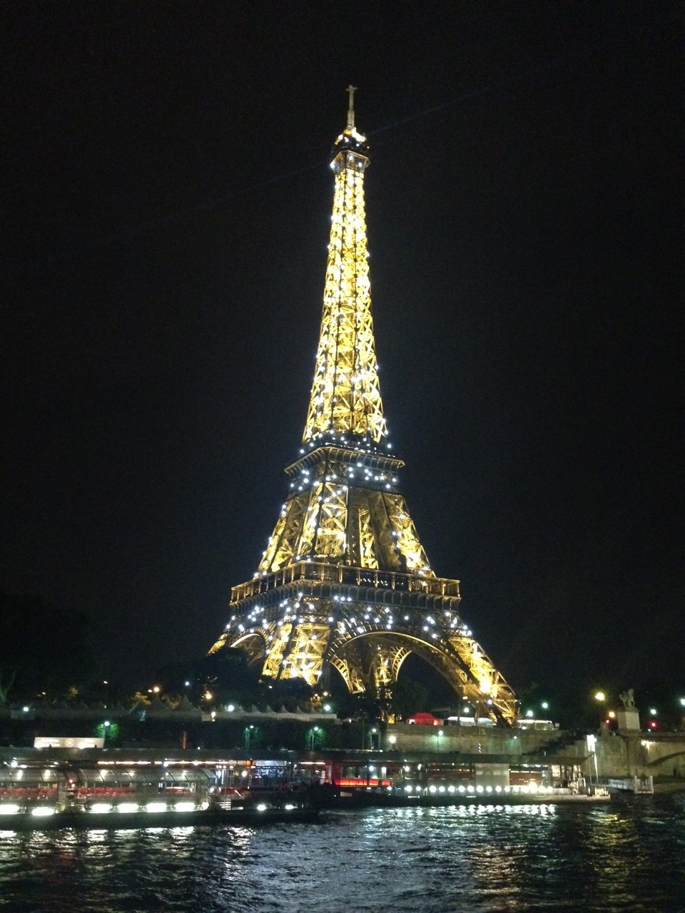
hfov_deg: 42.9
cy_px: 456
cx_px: 342
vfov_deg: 55.4
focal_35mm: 33
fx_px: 871
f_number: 2.4
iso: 800
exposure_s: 1/15
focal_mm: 4.12
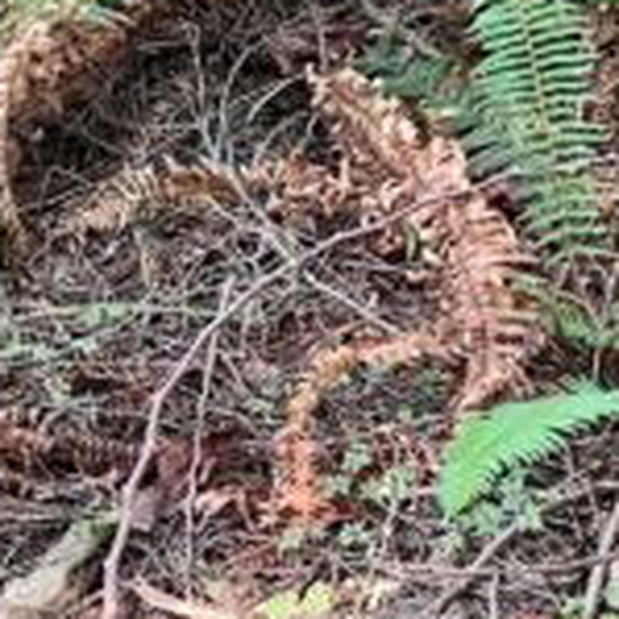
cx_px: -29
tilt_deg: -28.4
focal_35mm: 183
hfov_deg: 9.5
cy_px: 494
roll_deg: +2.3
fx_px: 3702
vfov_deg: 9.5
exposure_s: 1/60
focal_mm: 9
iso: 500
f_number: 2.8
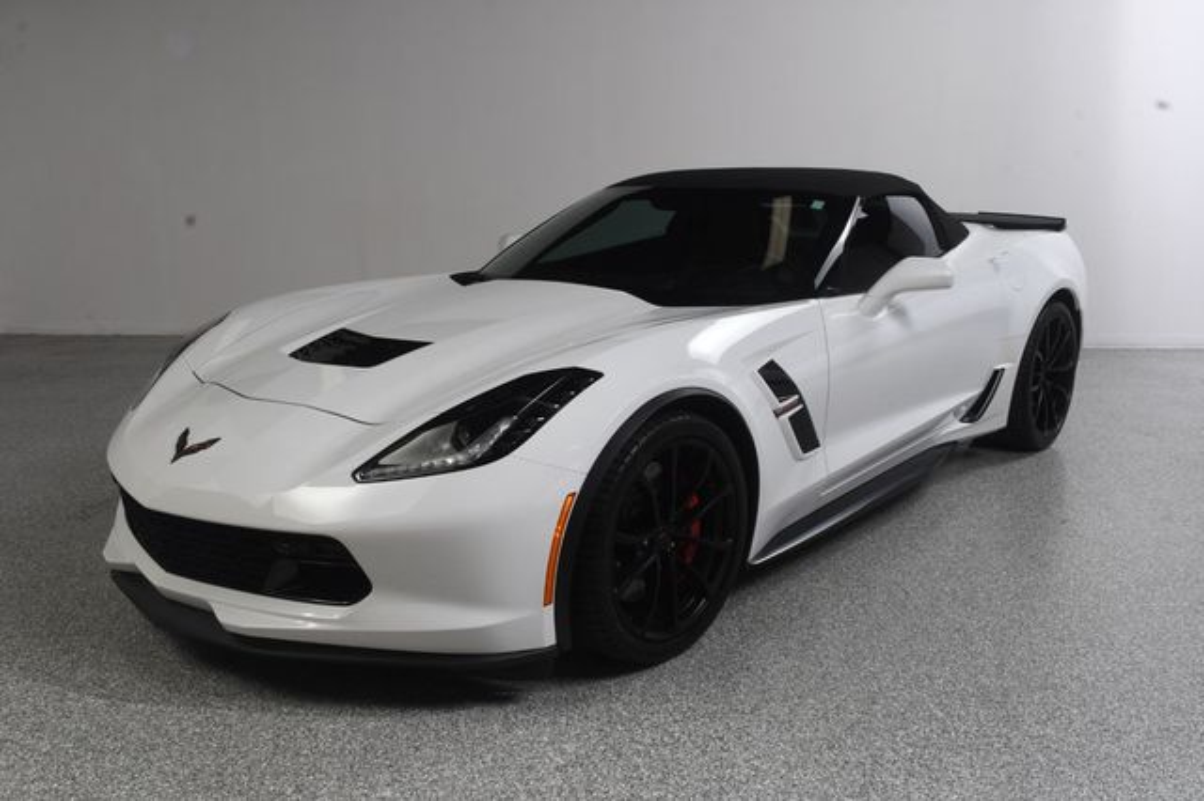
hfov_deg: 57.2
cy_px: 400
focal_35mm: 33
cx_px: 602
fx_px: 1103
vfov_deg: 39.9
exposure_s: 1/160
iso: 100
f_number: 13
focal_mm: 22
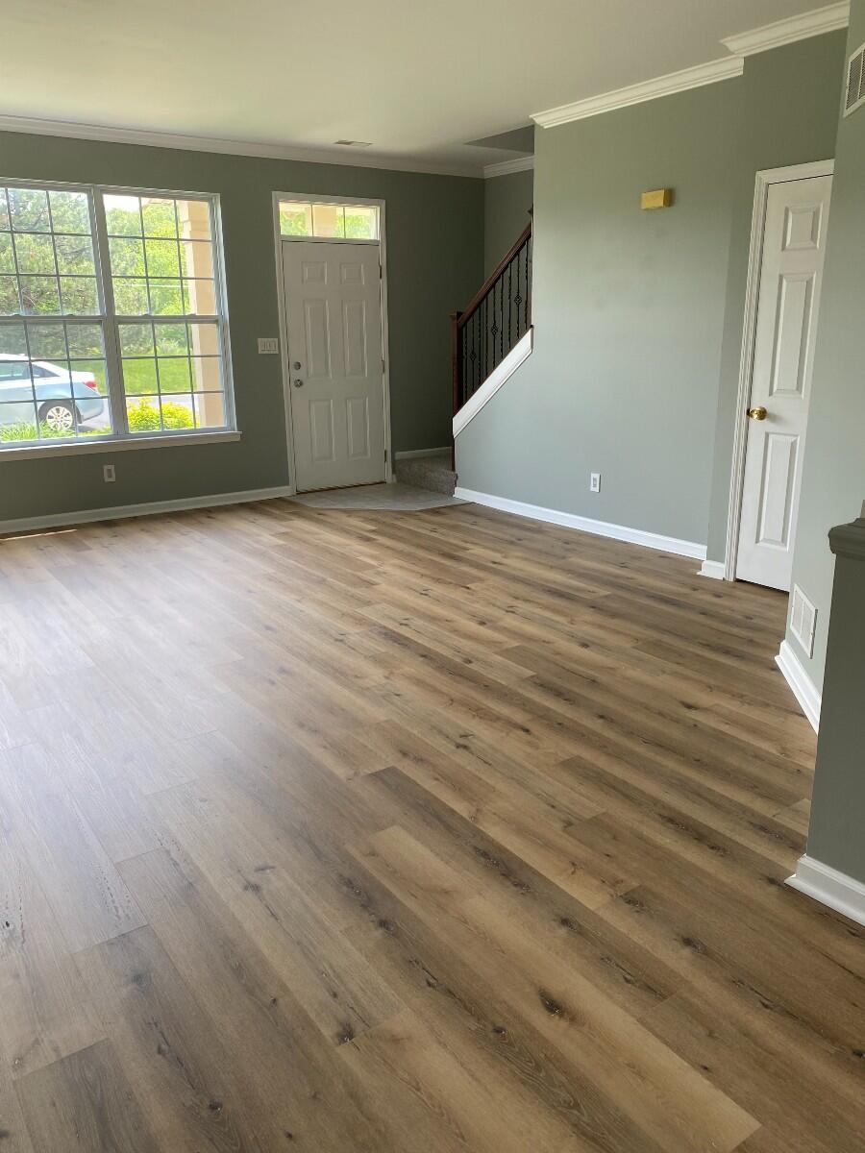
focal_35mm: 26
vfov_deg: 67.3
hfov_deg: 53.1
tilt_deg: -15.9
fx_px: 866
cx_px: 432
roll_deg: +2.1
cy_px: 576
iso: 40
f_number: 1.8
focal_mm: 4.25
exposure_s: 1/121
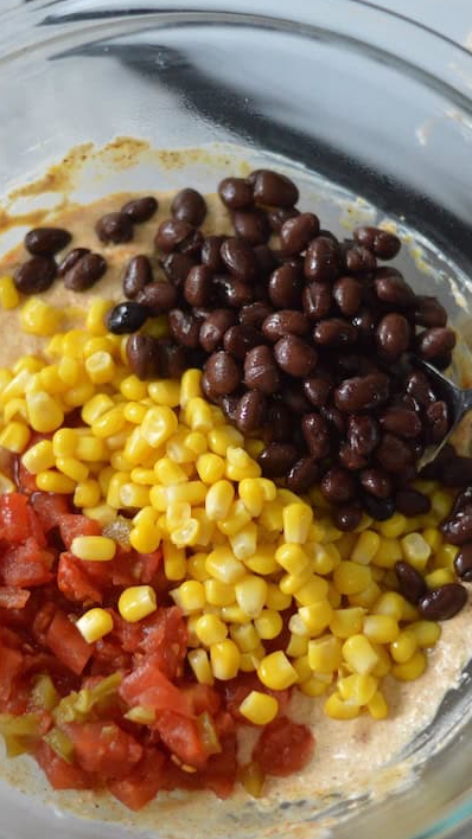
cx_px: 192
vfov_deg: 21.4
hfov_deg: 12.1
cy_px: 405
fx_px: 2226
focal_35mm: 100
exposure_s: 1/500
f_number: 2
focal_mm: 50
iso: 2200
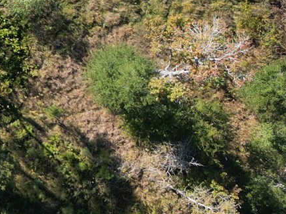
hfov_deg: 15.8
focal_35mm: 113
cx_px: -165
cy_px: -22
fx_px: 933
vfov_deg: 12.9
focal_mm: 6.72
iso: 130
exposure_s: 1/320
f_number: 1.7
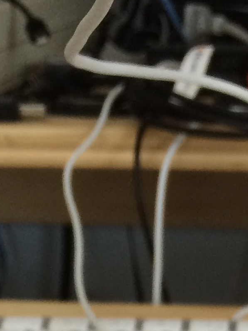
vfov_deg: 13.9
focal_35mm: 119
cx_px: 286
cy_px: 669
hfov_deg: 12.2
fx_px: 1136
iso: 80
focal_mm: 4.15
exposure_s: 1/30
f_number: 2.2
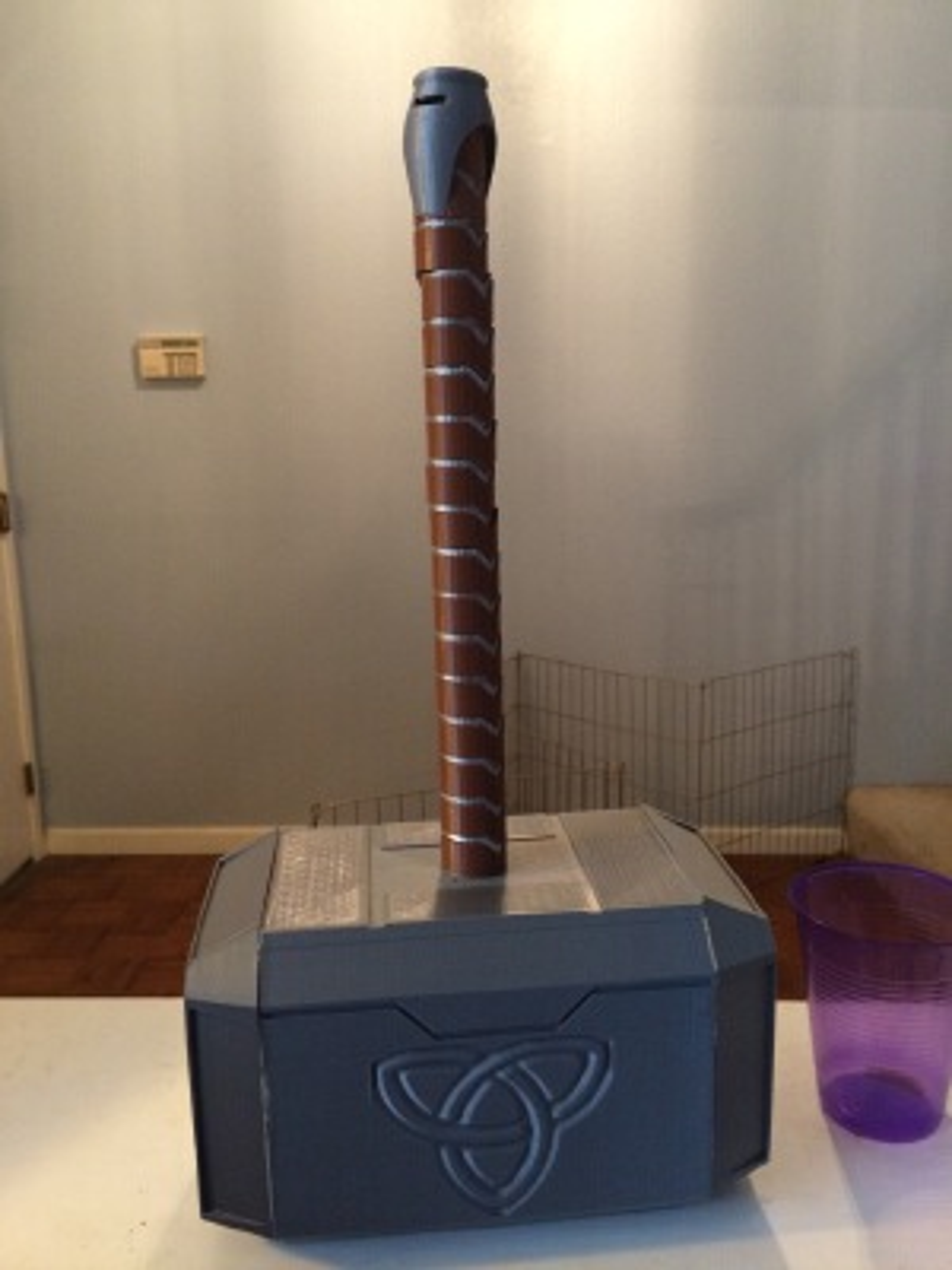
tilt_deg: -12.5
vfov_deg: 61.7
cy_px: 635
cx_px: 476
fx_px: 1063
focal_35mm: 29
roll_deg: +2.5
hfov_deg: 48.2
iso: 320
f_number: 2.2
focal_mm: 4.15
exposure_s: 1/20
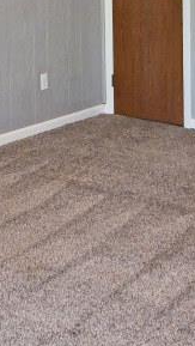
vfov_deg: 25.5
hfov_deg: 15.7
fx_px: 697
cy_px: -49
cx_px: 13
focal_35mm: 76
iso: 1100
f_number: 4
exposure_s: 1/60
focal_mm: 14
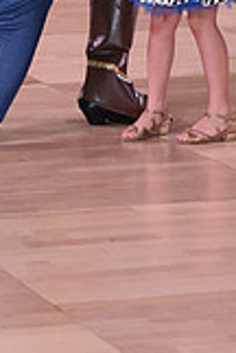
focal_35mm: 331
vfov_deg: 6.1
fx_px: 3241
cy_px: -180
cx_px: 1
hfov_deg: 4.2
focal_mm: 92
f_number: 6.3
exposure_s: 1/250
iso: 1600
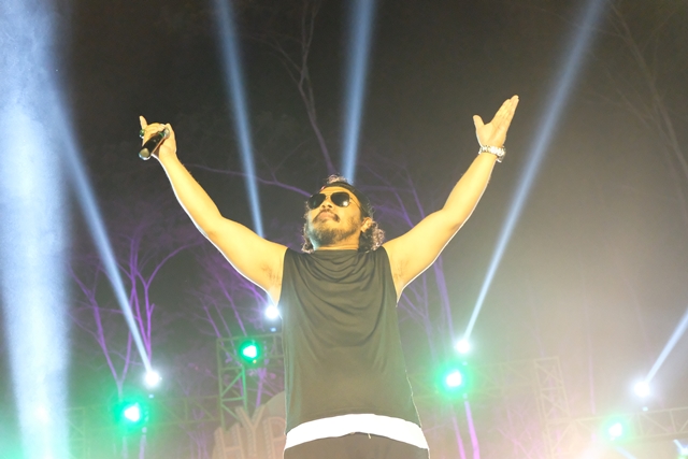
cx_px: 344
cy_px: 230
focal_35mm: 59
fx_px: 1128
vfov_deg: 23.0
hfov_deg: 33.9
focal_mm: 39
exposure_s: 1/56
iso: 12800
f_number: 3.6
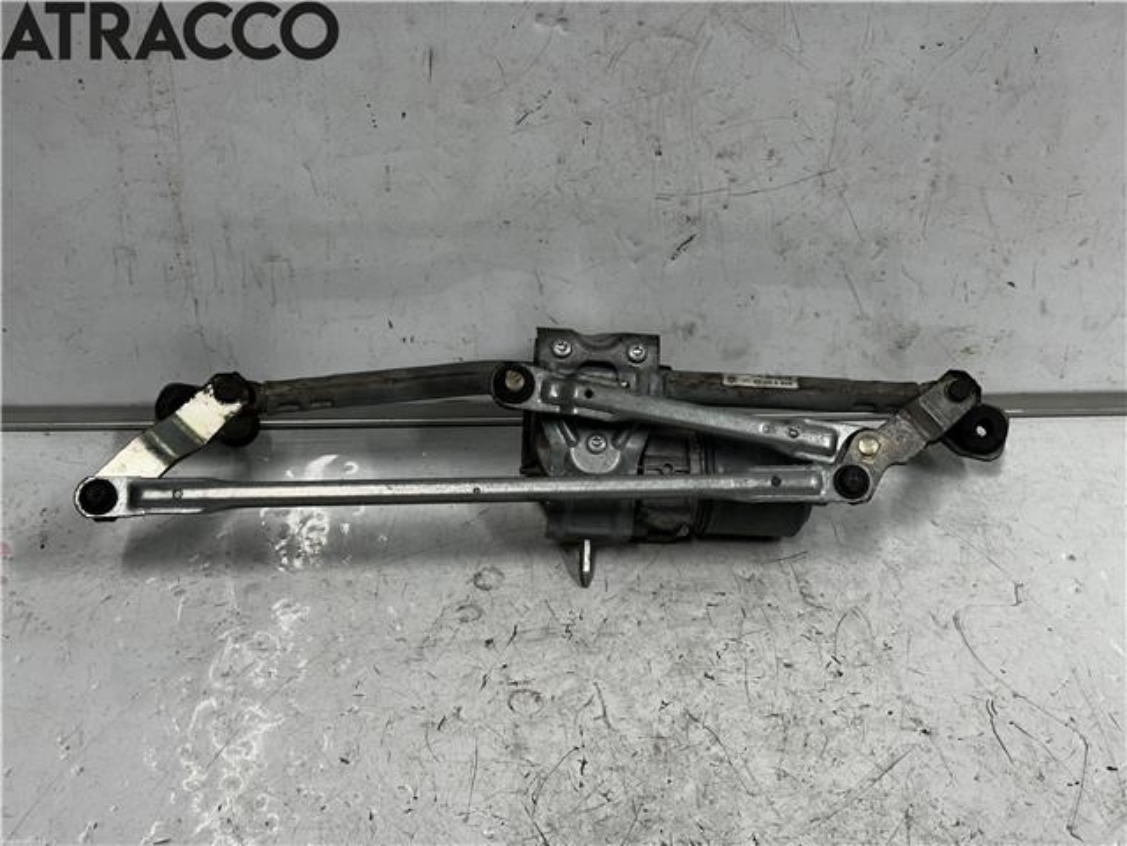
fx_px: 1563
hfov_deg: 39.7
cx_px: 564
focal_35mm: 48
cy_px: 423
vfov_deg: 30.3
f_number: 1.78
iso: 64
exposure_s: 1/50
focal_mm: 6.86
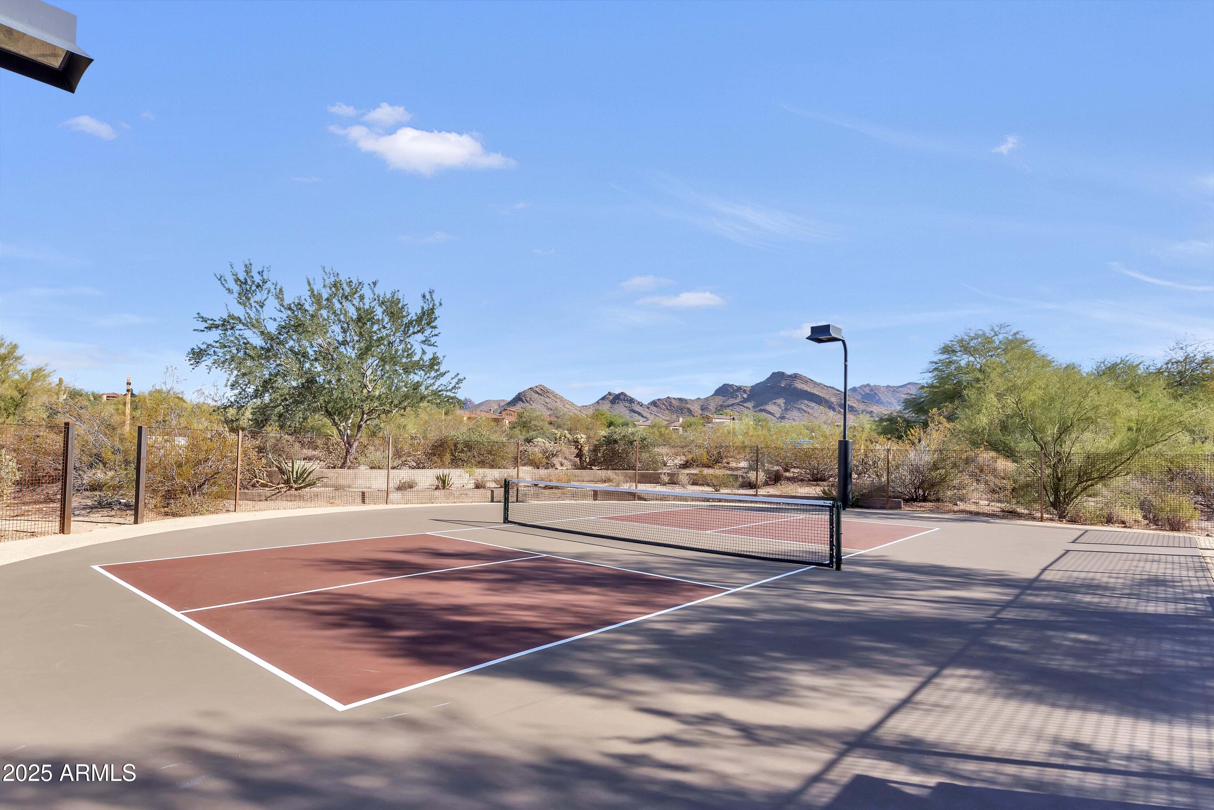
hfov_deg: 90.0
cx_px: 607
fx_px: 607
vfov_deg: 67.4
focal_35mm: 18
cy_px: 405
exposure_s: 1/500
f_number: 11
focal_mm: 18
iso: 320
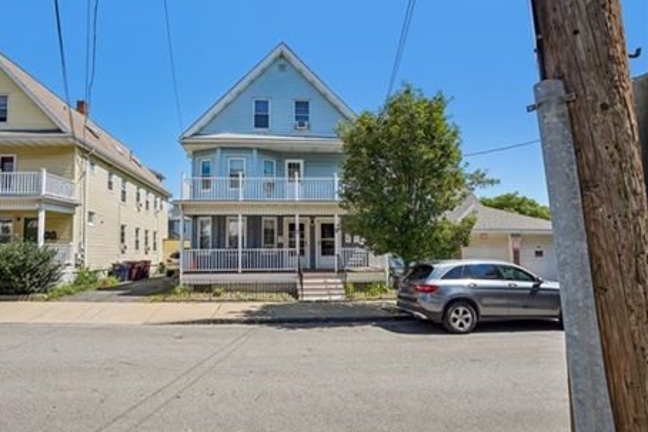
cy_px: 233
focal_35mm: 18
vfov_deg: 67.3
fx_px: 324
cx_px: 286
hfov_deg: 89.6
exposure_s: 1/160
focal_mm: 16
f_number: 8
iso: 100
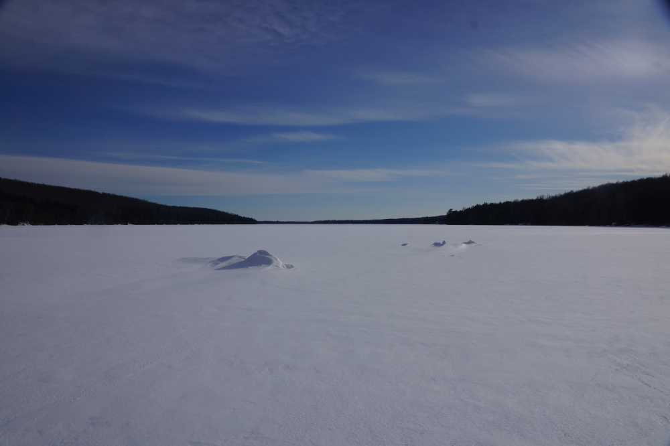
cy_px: 223
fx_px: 502
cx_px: 335
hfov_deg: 67.4
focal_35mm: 27
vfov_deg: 47.9
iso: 100
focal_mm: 18
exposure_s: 1/160
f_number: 13
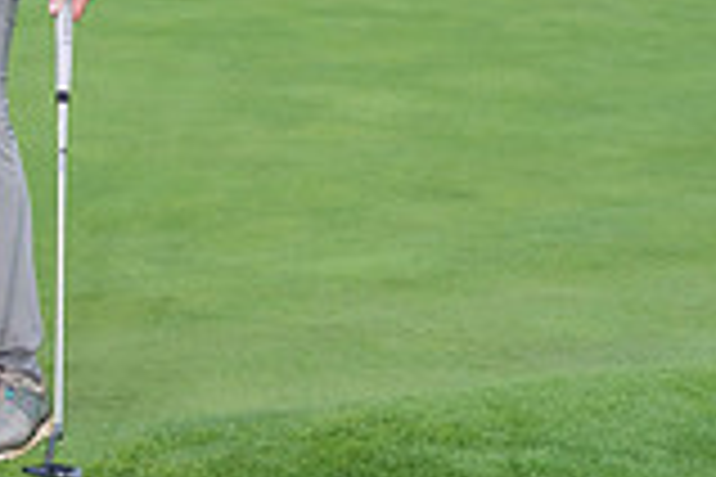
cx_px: -298
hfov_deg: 16.1
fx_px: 2347
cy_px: -329
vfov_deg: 11.0
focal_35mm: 118
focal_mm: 29.8
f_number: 5.6
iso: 400
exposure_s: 1/400
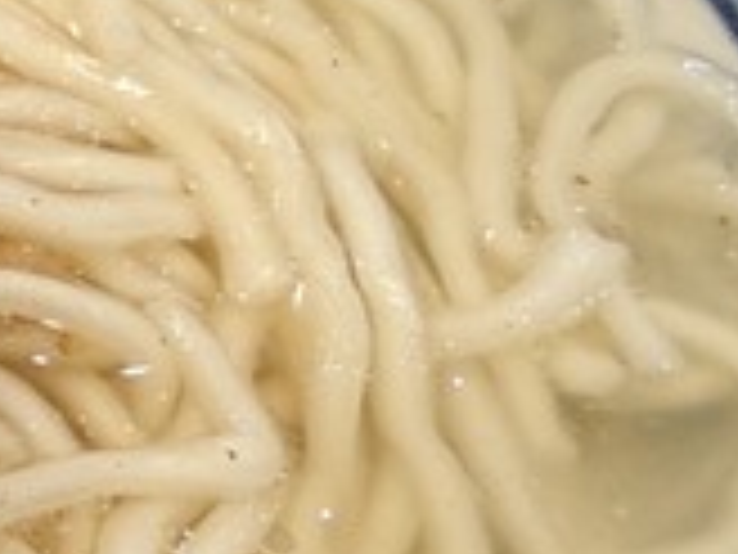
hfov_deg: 14.6
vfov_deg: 12.9
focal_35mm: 114
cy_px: 457
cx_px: -693
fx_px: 2430
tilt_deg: -52.3
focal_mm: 2.22
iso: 200
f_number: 2.2
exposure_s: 1/120
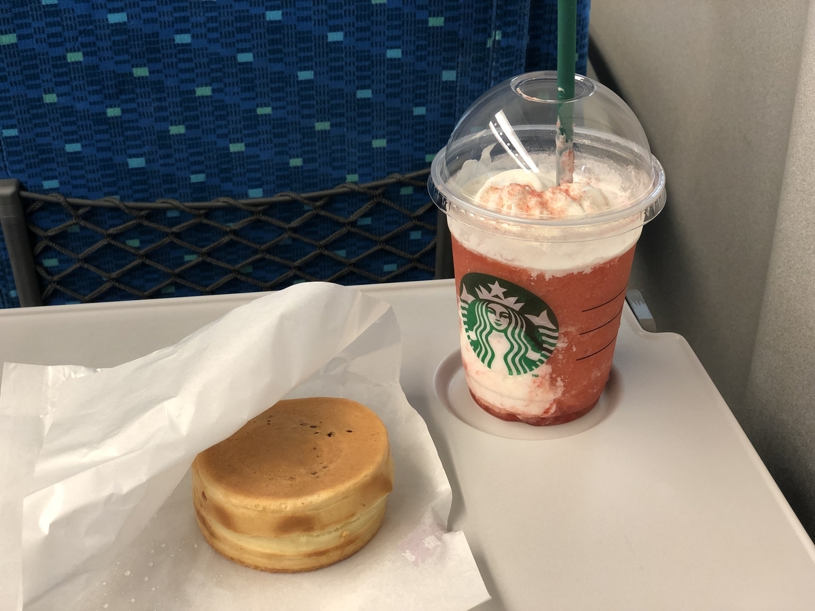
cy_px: 306
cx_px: 408
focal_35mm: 52
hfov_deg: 36.8
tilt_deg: -32.4
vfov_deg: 28.0
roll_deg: +0.6
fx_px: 1224
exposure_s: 1/40
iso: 100
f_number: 2.4
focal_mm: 6
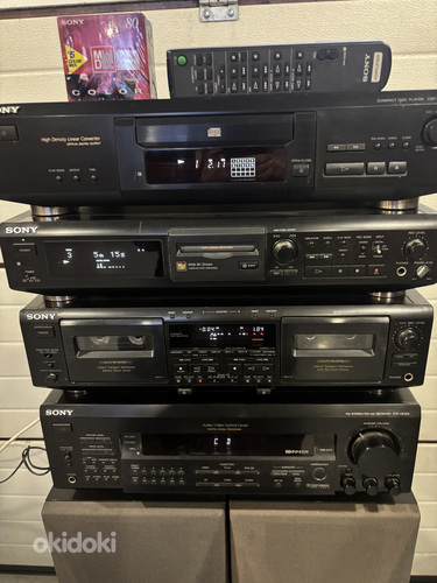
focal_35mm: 26
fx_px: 438
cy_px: 292
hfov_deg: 53.1
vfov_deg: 67.3
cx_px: 218
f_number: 1.6
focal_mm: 5.96
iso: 1000
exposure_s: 1/30
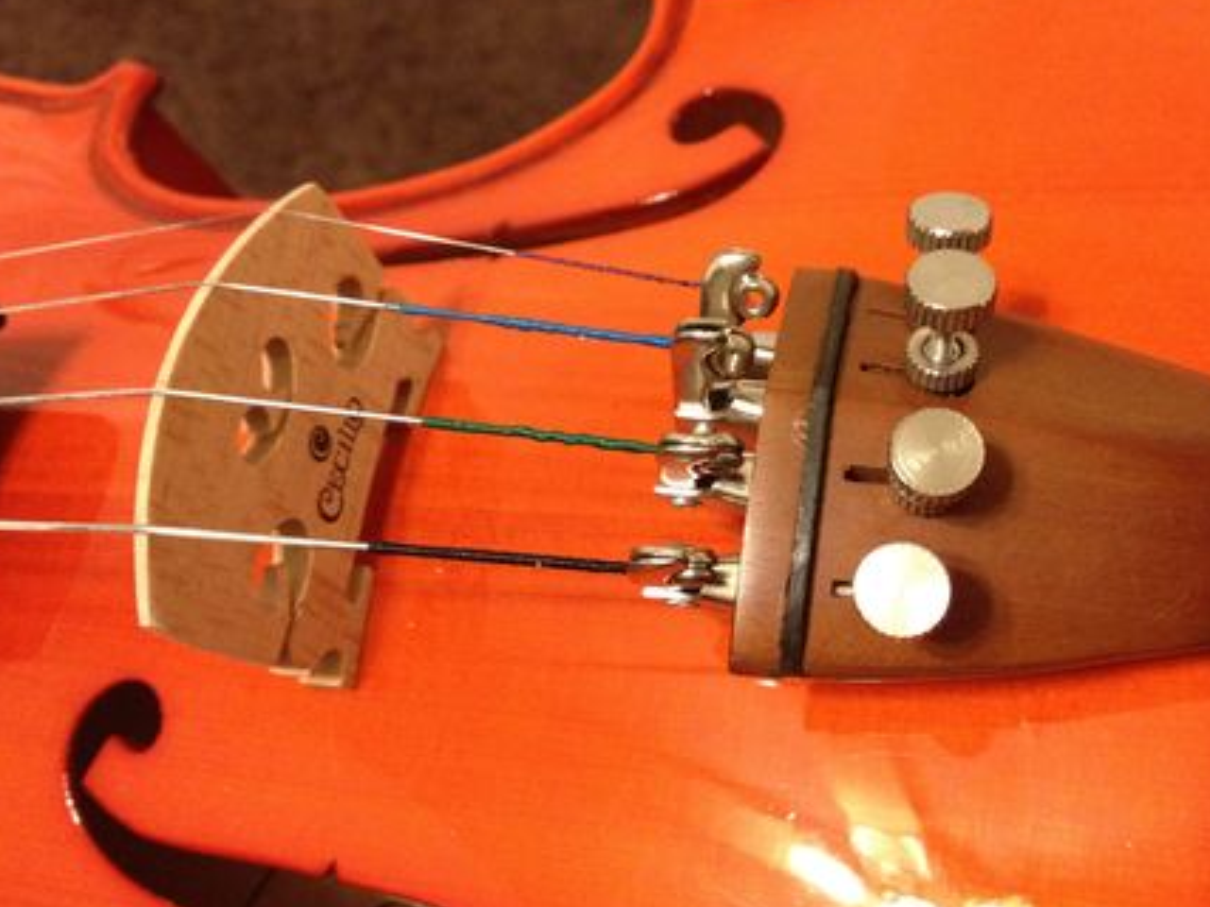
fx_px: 1433
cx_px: 683
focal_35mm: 41
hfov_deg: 45.7
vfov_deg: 35.1
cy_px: 449
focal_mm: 4.28
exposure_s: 1/20
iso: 320
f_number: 2.4
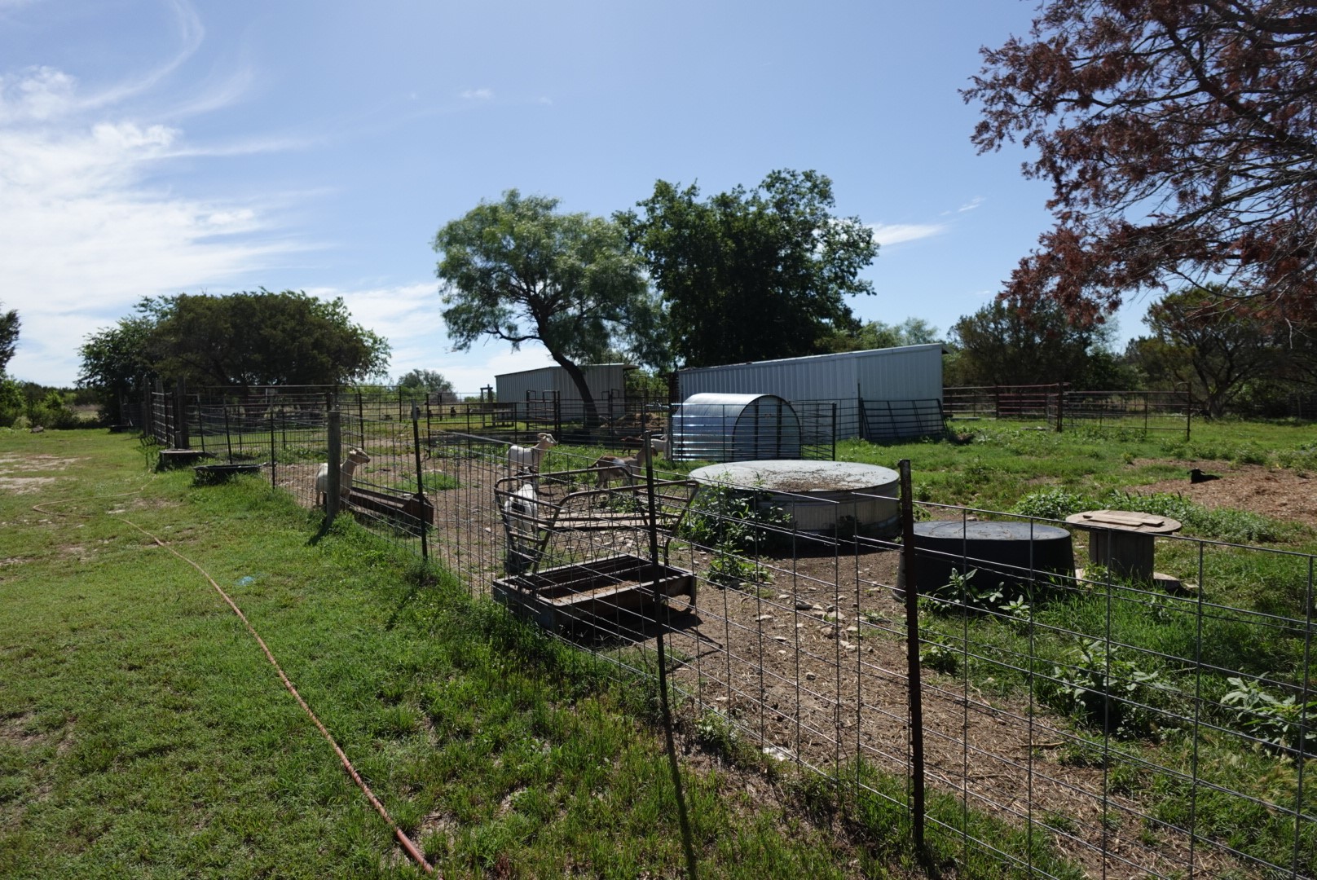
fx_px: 732
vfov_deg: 62.0
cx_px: 658
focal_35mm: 20
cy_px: 440
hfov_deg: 83.9
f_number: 2
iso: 125
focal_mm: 7.6
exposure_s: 1/5000
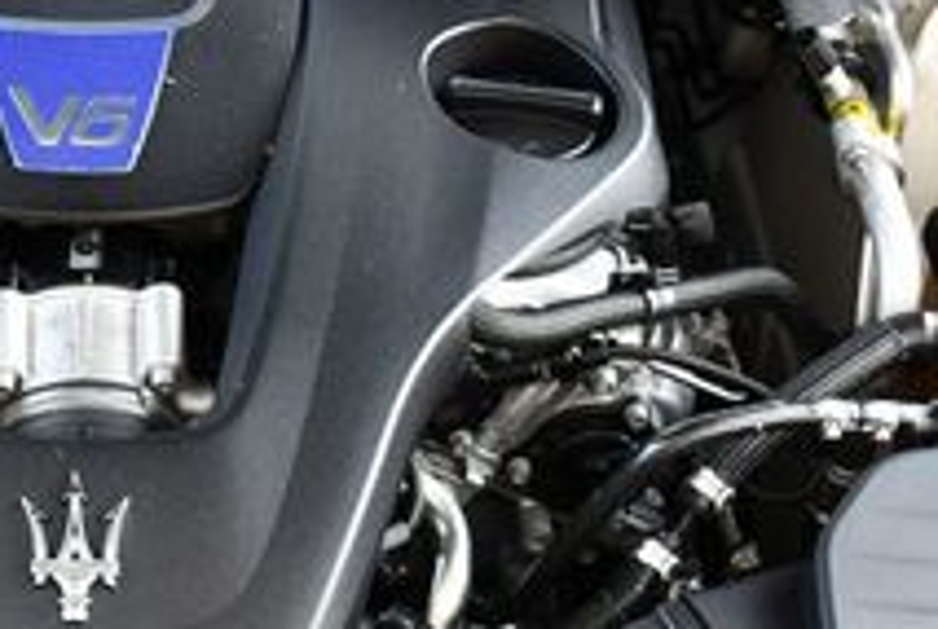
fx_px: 2820
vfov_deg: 12.7
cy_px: 444
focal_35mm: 108
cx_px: -48
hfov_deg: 18.3
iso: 800
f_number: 3.5
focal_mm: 18
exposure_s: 1/160
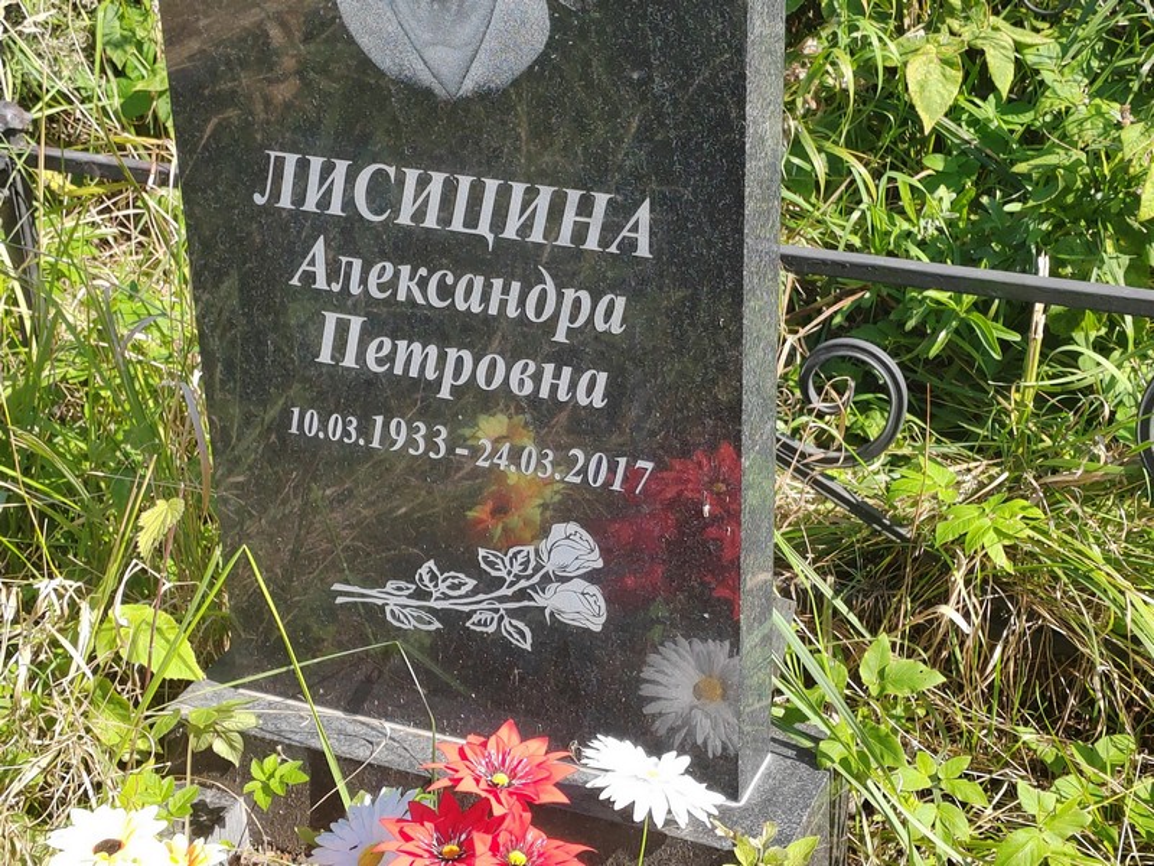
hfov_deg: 29.4
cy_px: 433
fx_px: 2200
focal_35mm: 66
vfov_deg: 22.3
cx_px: 577
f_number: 1.9
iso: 100
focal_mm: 5.52
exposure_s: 1/580
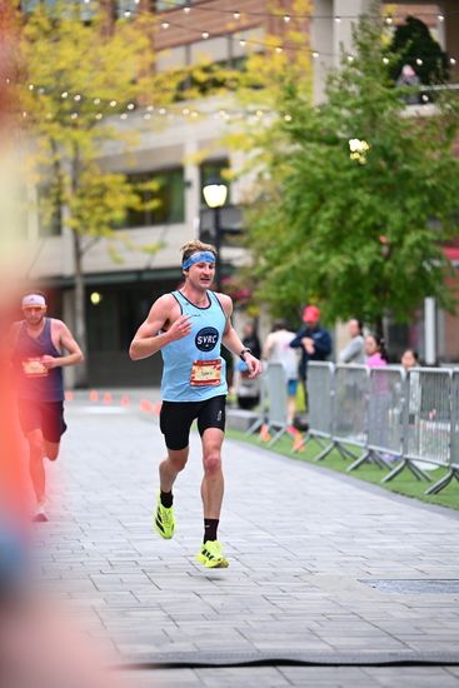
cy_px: 344
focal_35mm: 135
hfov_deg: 10.2
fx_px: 2580
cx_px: 230
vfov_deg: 15.2
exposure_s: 1/800
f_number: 2.8
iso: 1600
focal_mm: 135
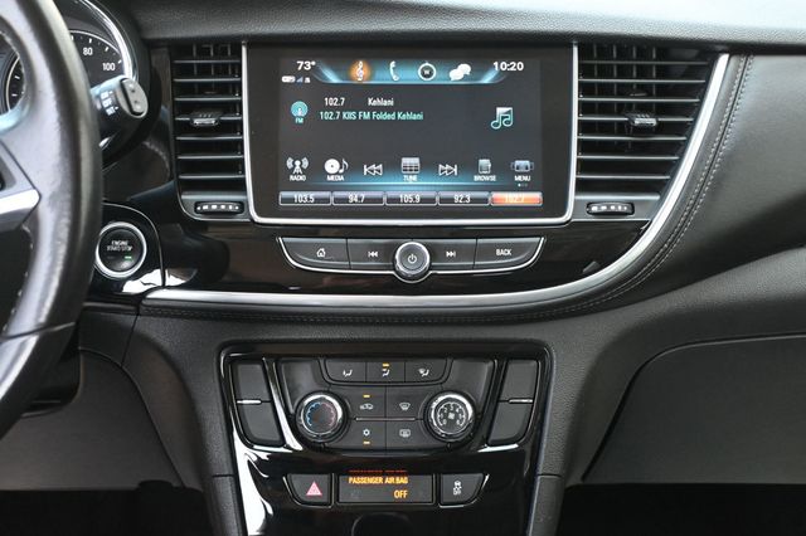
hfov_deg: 36.9
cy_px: 268
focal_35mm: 54
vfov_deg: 25.0
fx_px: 1208
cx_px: 403
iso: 3200
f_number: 5.3
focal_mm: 36
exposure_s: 1/125
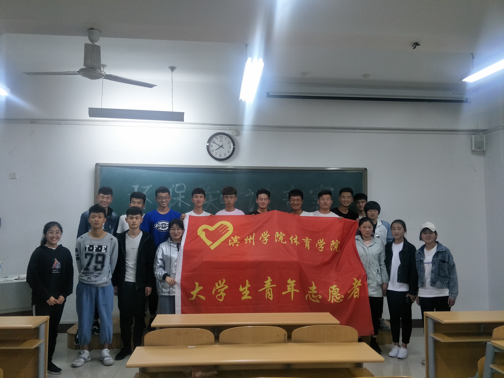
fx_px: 320
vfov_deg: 61.1
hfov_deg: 76.4
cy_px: 189
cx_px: 252
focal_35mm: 22
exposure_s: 1/33
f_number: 1.7
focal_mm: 3.79
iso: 225
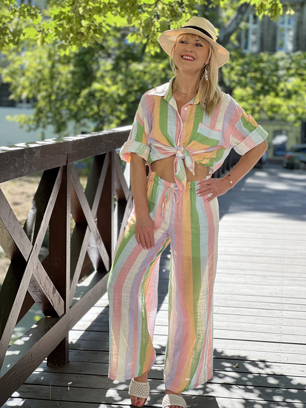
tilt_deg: -3.3
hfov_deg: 19.1
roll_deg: -2.2
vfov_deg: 25.3
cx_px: 153
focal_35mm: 77
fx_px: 908
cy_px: 204
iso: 40
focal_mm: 9
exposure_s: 1/151
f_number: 2.8
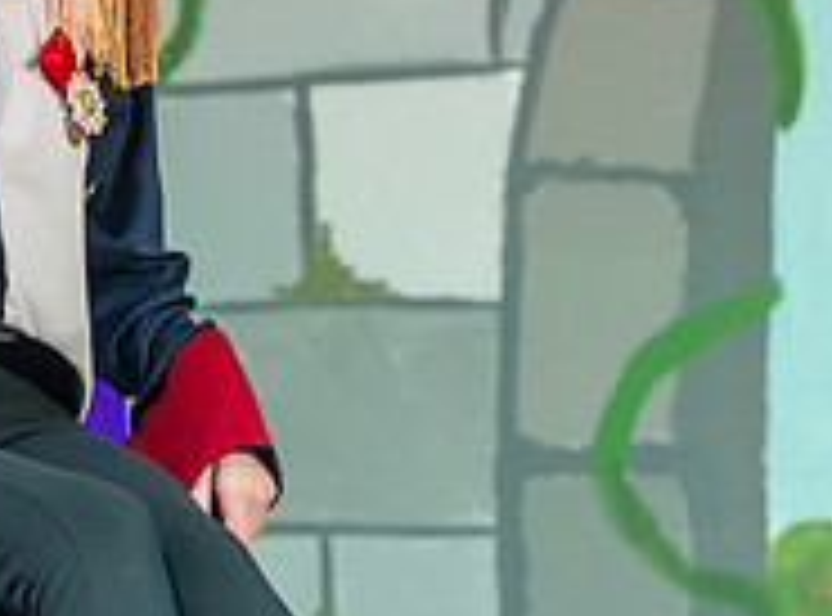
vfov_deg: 2.2
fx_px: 16007
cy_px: 379
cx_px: -136
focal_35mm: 669
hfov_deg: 3.0
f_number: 2.8
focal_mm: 160
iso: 2000
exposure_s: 1/250
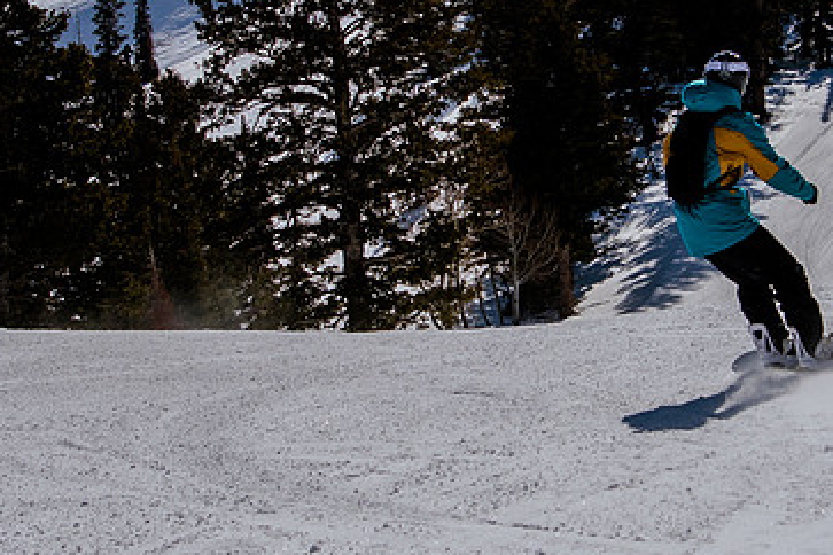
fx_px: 3124
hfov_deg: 15.2
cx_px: 536
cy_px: 157
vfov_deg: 10.1
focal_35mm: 135
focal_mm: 38
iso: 200
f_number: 5.6
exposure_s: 1/3200
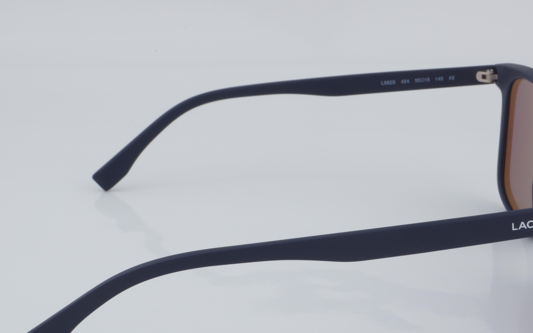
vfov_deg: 13.7
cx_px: 316
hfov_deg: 21.8
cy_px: 220
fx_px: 1380
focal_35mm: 95
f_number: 32
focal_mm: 50
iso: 100
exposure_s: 1/4
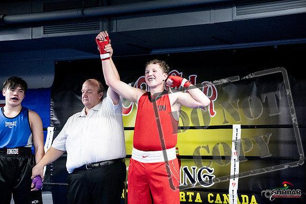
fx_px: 595
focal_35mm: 70
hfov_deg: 28.8
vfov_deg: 19.5
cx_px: 153
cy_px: 102
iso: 10000
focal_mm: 70
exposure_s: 1/1000
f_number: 2.8
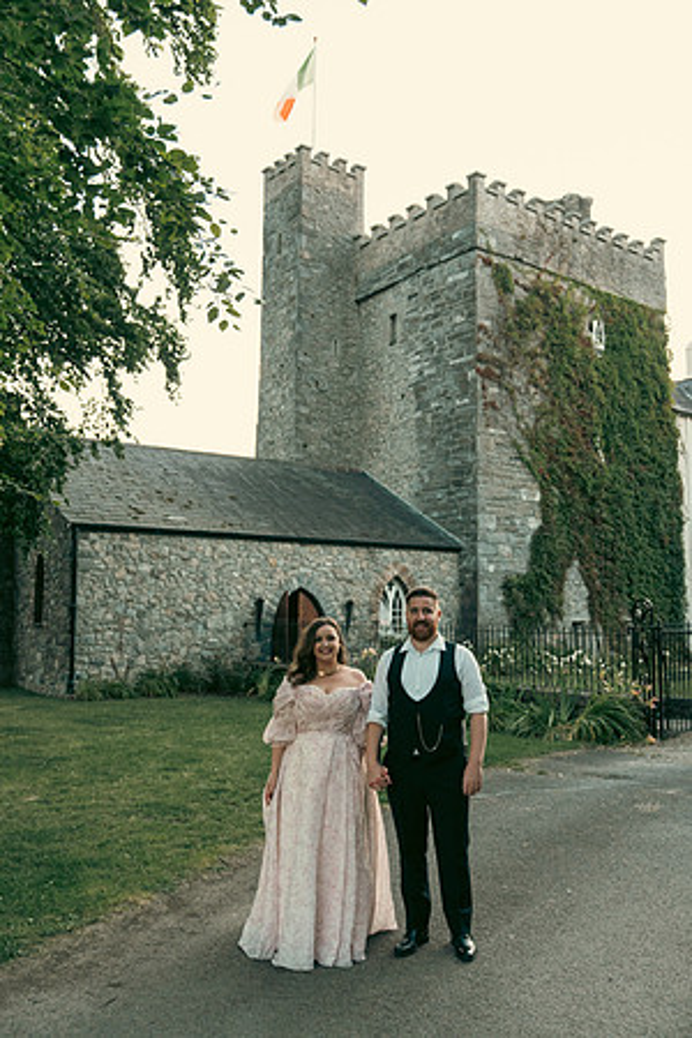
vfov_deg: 57.2
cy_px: 519
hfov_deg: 40.0
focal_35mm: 33
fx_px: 951
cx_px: 346
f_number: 3.5
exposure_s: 1/200
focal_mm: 33
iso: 1250
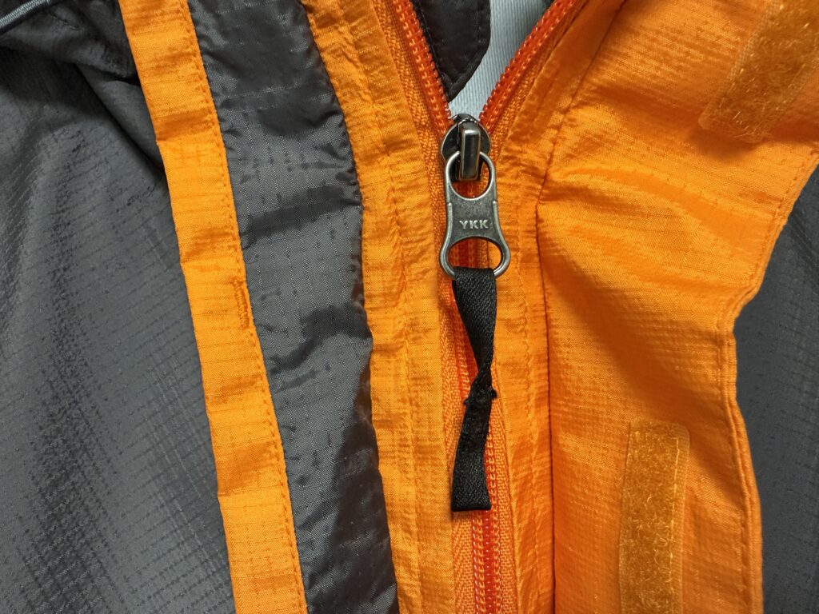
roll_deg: +0.7
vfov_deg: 53.1
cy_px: 307
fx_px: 615
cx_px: 410
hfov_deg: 67.3
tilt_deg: +1.3
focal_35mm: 26
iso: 500
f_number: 2.2
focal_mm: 2.22
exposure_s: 1/50
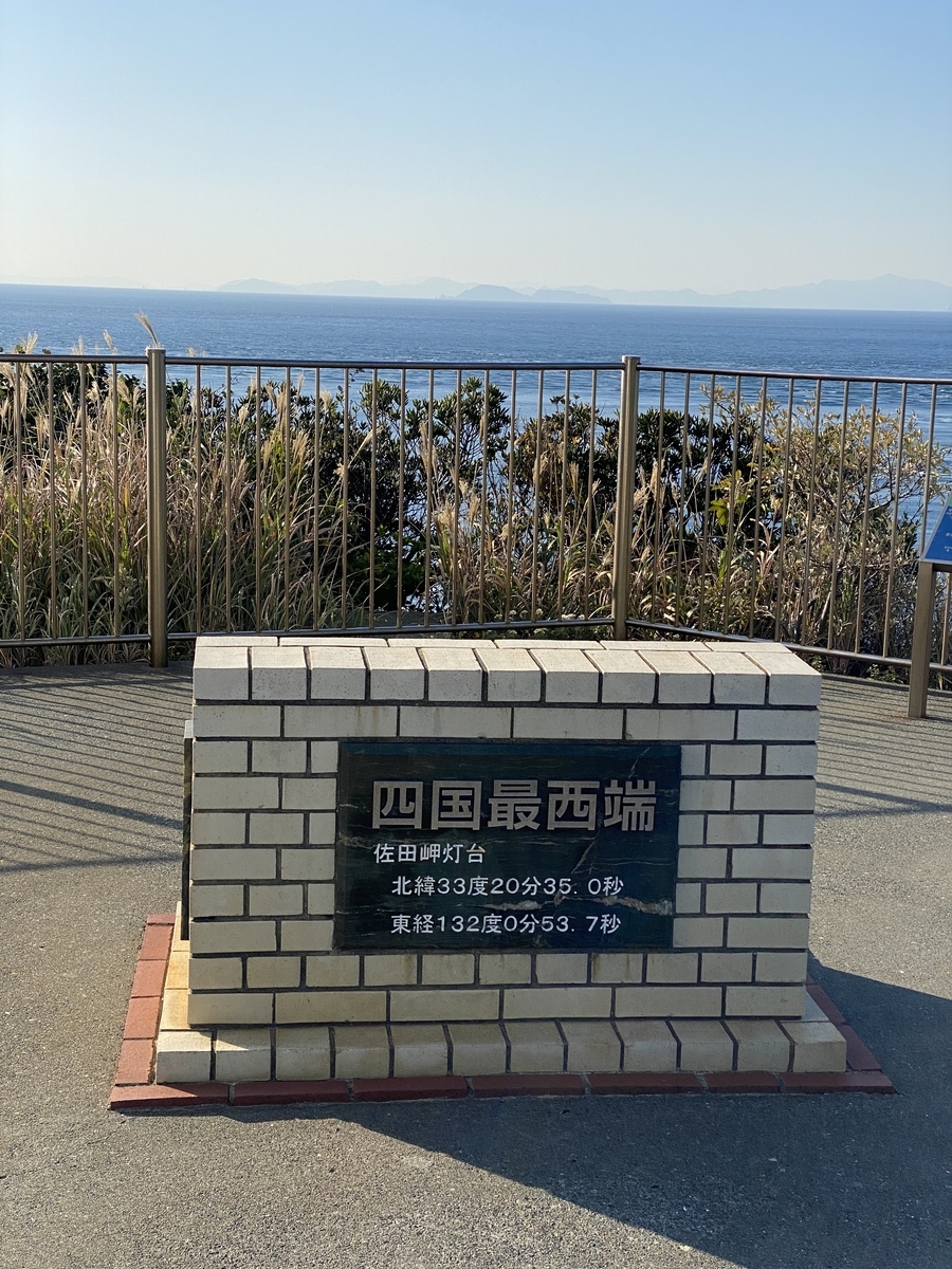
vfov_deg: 36.8
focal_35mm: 52
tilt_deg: -8.9
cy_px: 634
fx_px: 1907
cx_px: 476
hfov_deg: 28.0
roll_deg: -1.9
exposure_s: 1/2083
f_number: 2
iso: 20
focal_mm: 6
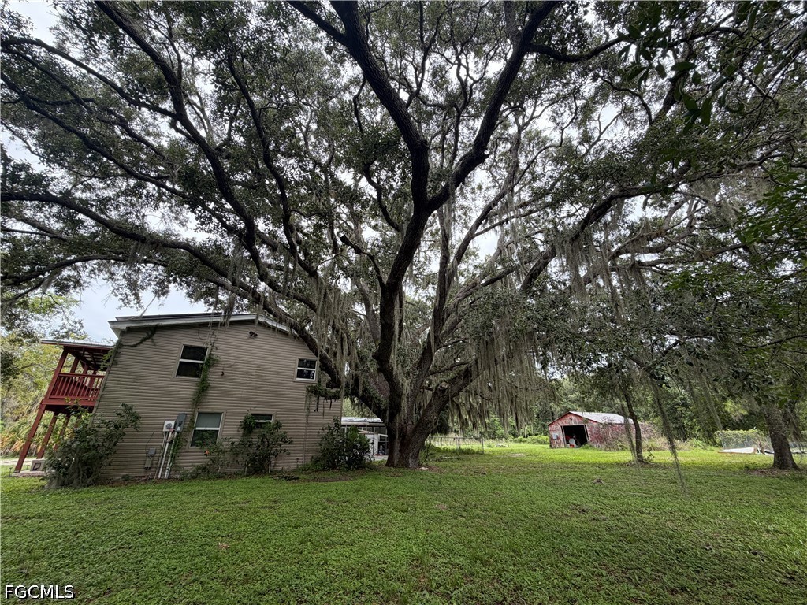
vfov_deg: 85.7
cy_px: 302
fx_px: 326
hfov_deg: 102.1
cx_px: 404
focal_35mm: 14
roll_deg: +0.3
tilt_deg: +22.9
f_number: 2.2
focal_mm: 2.22
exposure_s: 1/285
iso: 50
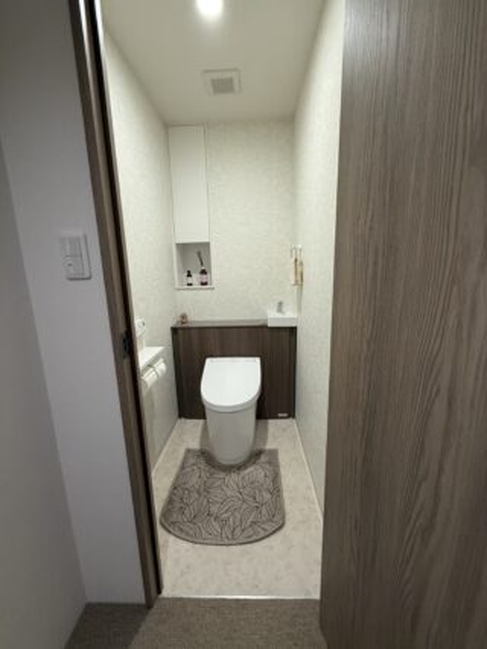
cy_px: 324
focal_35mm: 14
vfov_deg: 102.1
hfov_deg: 85.6
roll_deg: +1.7
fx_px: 263
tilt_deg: -10.6
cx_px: 244
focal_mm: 2.22
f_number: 2.2
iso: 200
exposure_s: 1/60
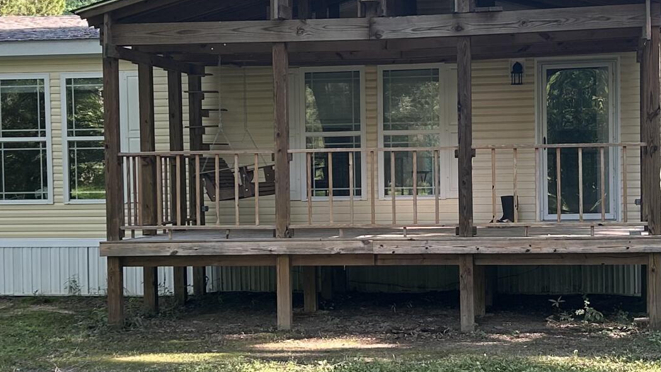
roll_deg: +1.4
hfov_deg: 26.2
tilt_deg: -2.7
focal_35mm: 81
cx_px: 338
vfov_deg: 14.9
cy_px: 217
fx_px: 1420
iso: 40
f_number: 1.5
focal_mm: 5.7
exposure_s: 1/154
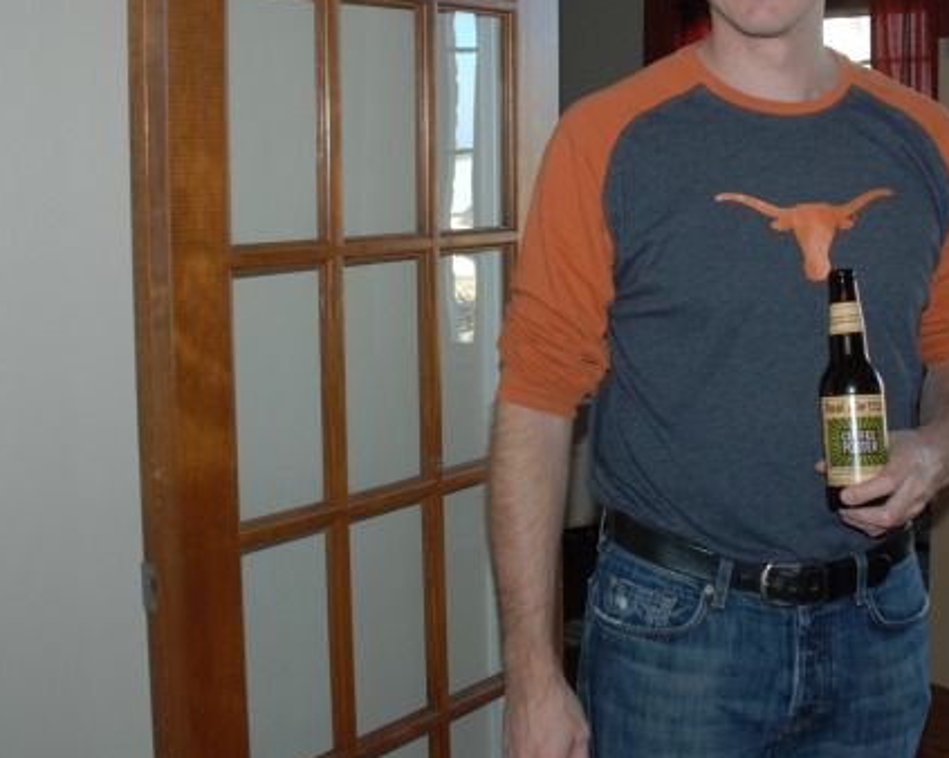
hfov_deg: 38.3
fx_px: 1348
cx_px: 635
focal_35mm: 48
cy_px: 219
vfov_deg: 31.0
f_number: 3.5
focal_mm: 18
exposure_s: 1/60
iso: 200
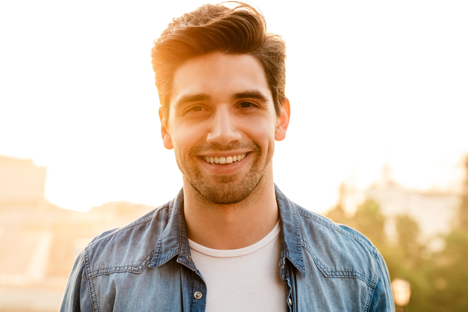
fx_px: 1001
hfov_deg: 26.3
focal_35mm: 77
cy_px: 146
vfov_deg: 17.7
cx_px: 237
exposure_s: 1/160
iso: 400
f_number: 4.5
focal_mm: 70
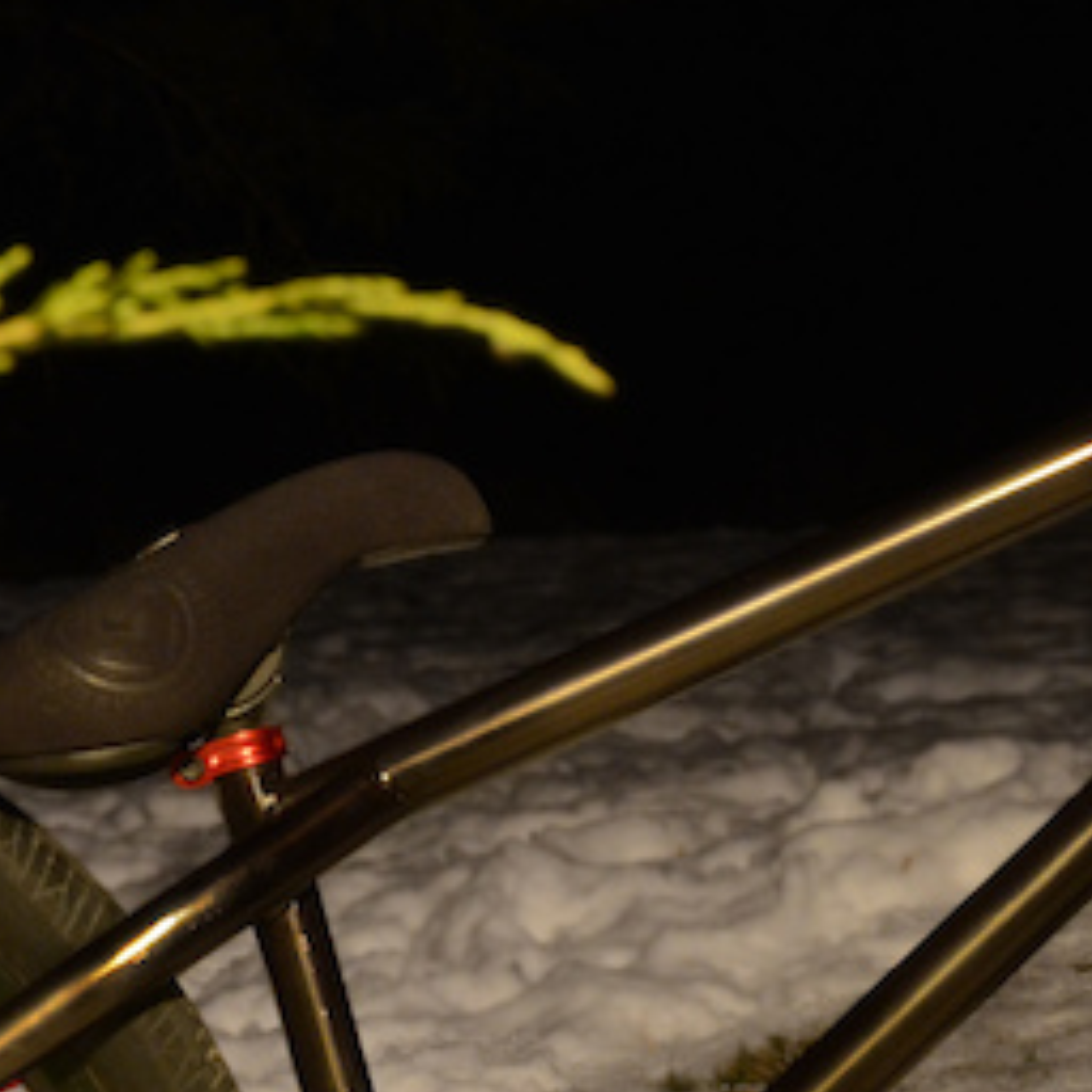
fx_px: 9458
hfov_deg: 6.6
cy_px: 938
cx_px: 751
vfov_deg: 6.6
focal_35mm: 265
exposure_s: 1.6
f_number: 13
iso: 1000
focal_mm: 52
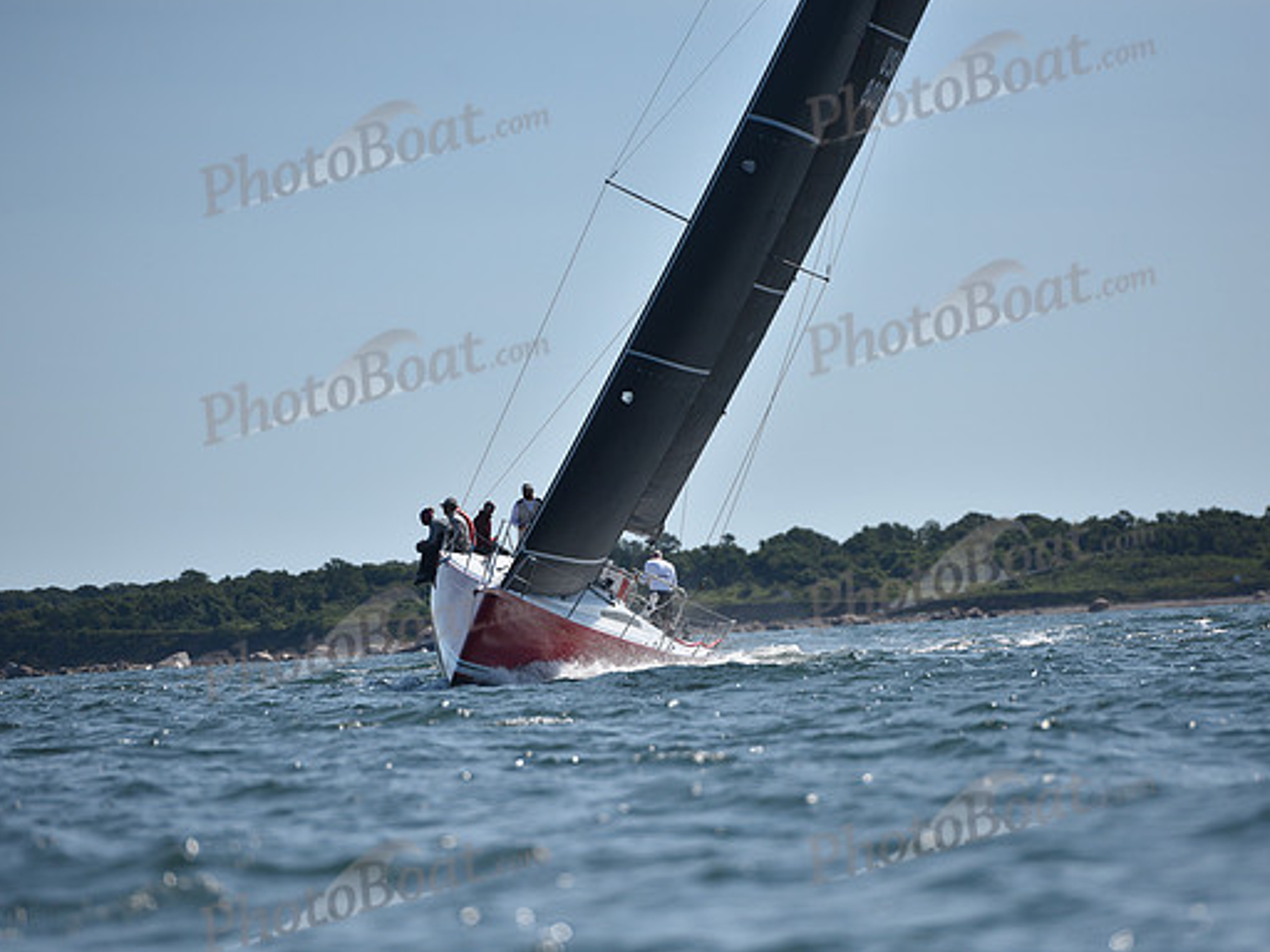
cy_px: 475
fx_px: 7998
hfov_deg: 9.1
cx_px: 680
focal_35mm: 218
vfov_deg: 6.8
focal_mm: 200
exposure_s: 1/8000
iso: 250
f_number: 3.5
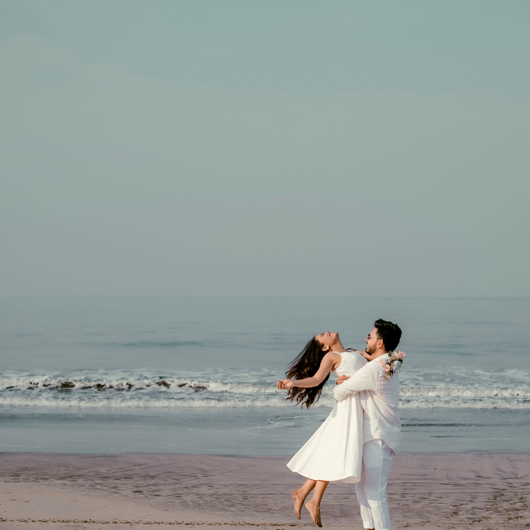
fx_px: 1074
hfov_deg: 27.6
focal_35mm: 62
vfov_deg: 27.7
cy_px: 314
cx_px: 334
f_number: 2
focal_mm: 35
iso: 64
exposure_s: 1/1250
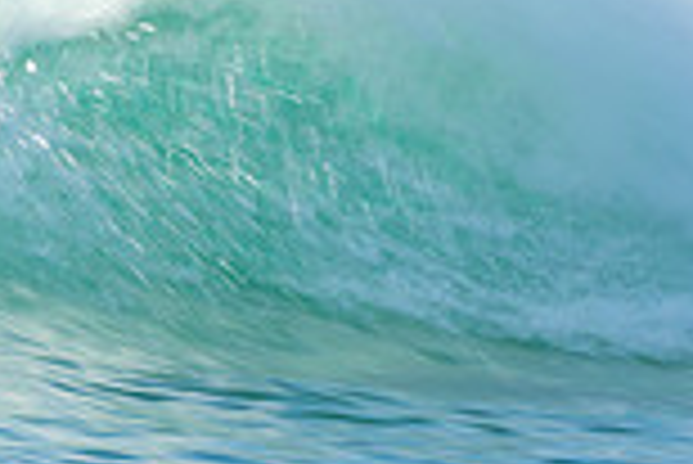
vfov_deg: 0.6
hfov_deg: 0.9
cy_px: -133
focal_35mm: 2265
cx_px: -302
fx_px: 43641
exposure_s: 1/30
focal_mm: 400
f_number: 18
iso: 100
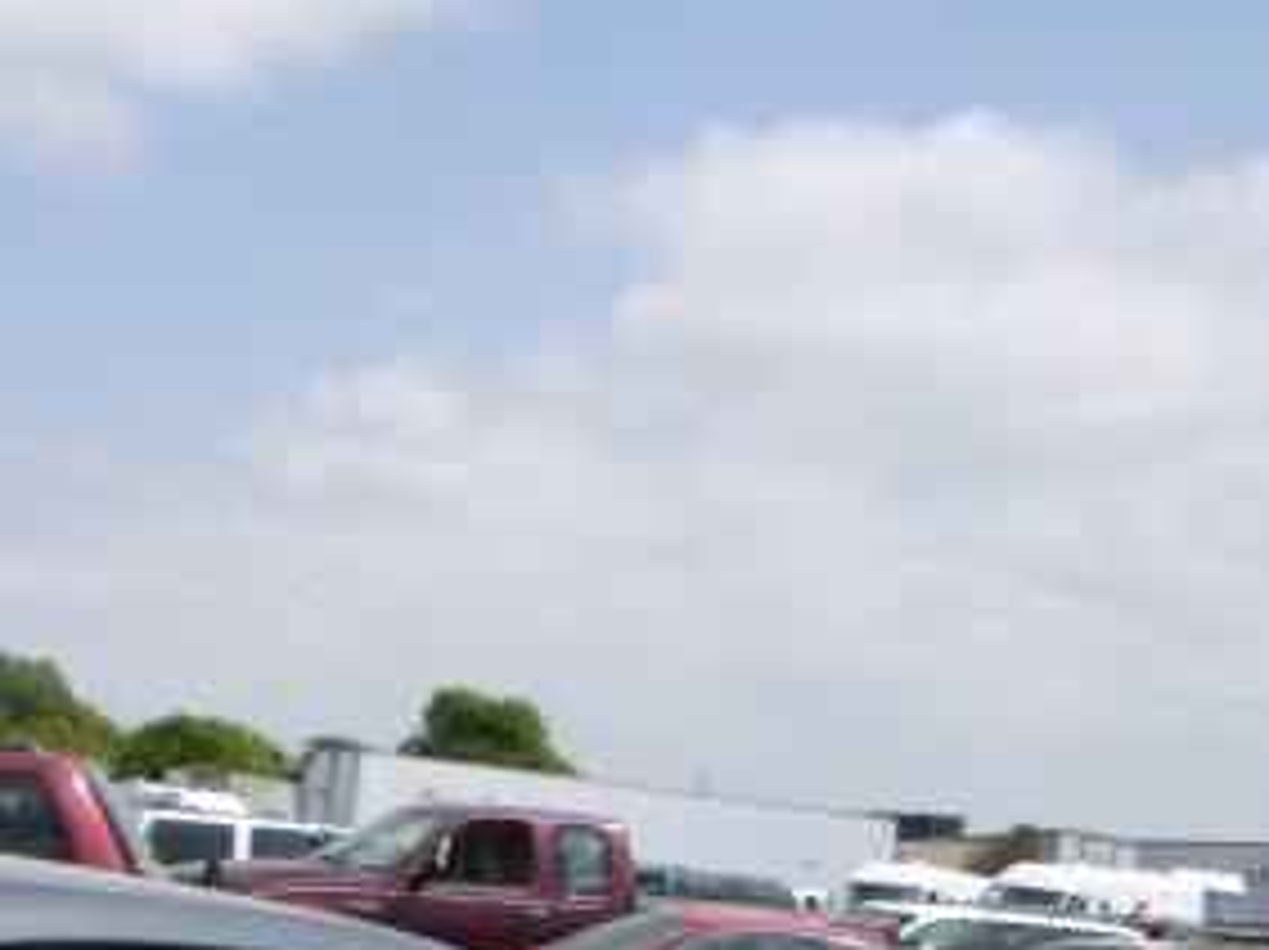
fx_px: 2601
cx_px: -324
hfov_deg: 24.4
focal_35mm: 71
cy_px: 1238
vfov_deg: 19.1
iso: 100
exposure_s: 1/800
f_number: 3.9
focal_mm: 4.5
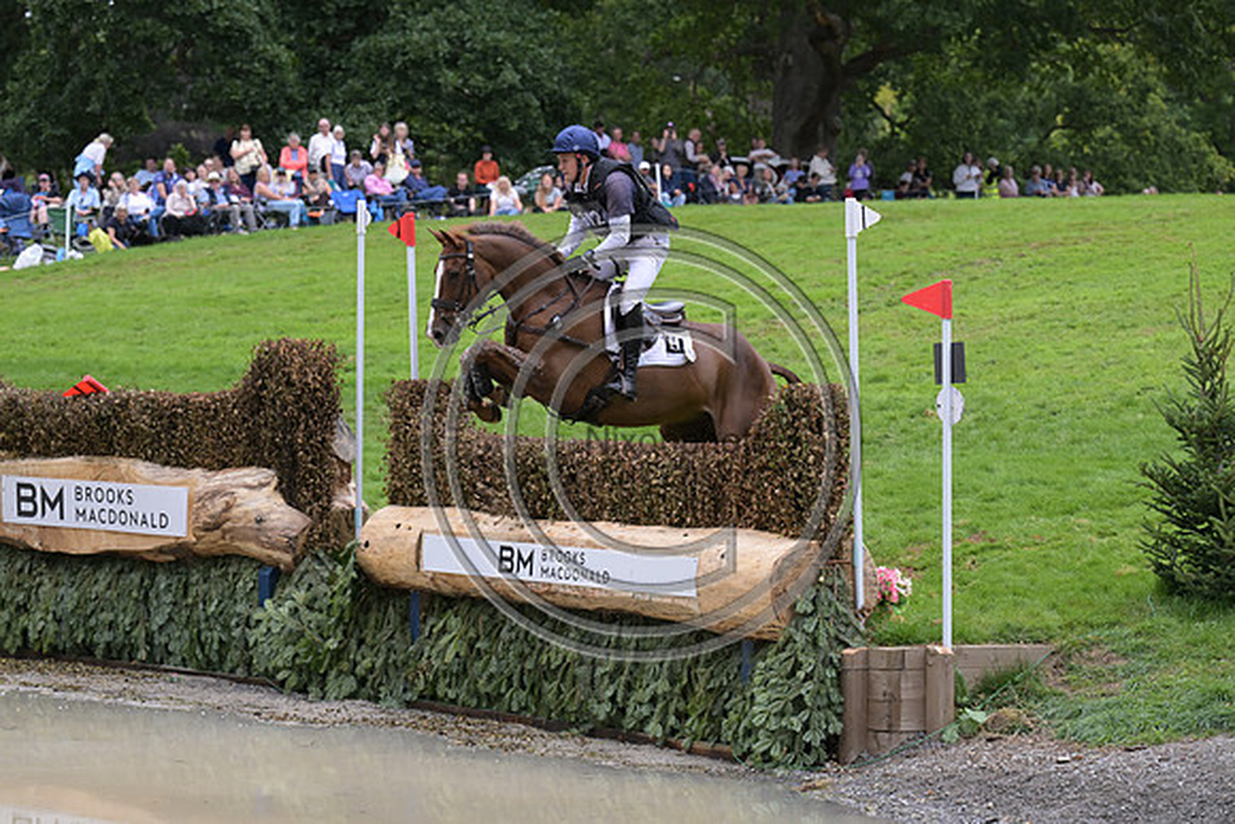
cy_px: 412
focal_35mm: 115
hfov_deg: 17.8
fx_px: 3946
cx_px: 618
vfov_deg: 11.9
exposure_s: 1/1250
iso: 1250
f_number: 5.6
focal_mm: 115
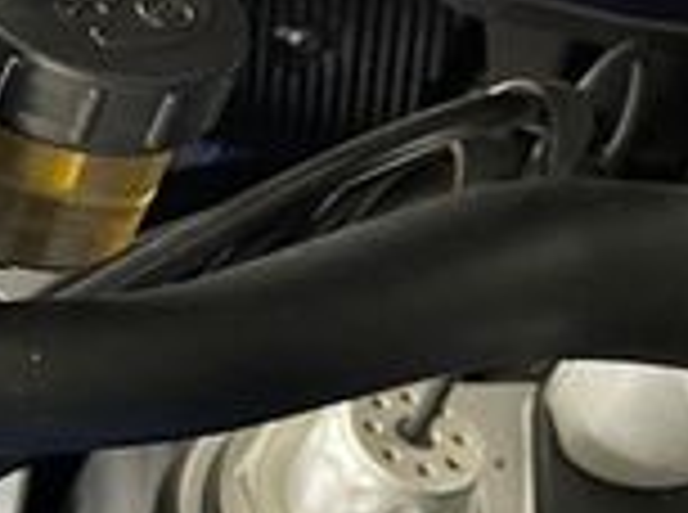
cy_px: 356
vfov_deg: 13.5
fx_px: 2161
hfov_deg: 14.9
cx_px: -666
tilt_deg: -45.9
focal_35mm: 109
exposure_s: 1/50
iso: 320
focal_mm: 4.2
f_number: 1.6
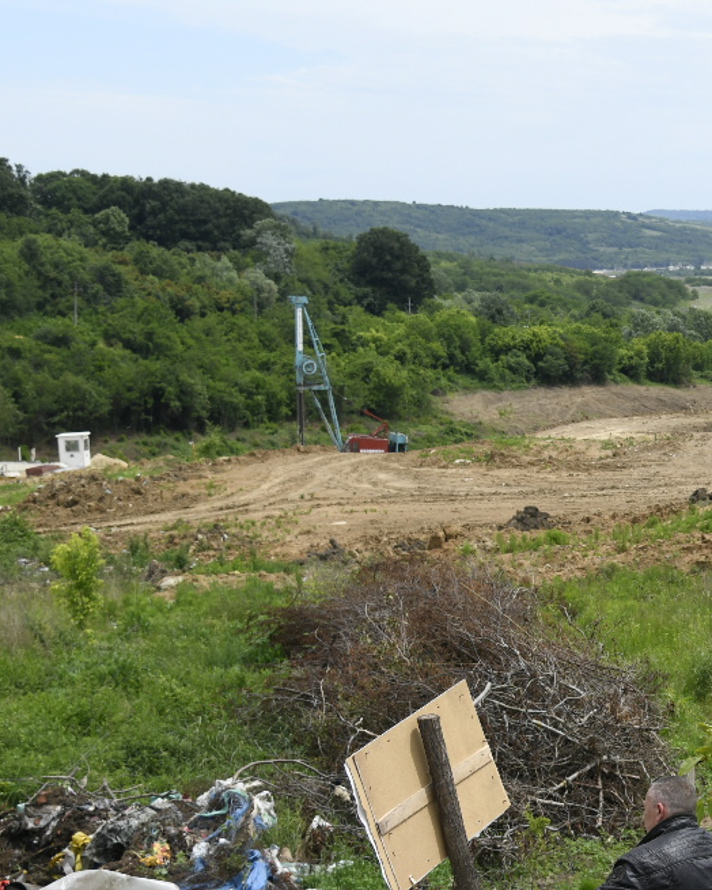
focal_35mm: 72
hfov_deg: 19.9
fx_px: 1897
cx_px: 861
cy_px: 557
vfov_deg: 26.3
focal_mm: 31
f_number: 4
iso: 200
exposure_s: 1/1600
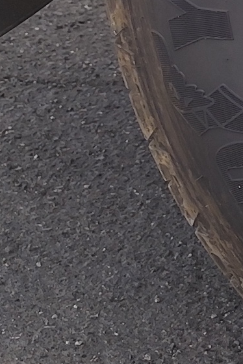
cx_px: 643
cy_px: -265
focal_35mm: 174
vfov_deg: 11.1
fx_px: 1762
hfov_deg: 7.3
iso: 50
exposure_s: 1/276
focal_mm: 6.19
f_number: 1.65
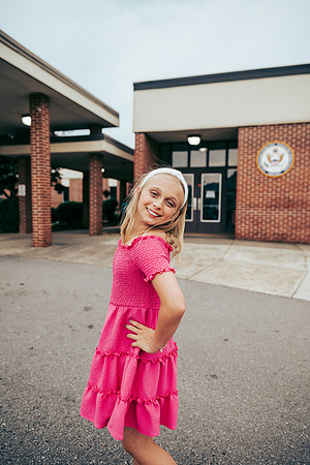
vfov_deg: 73.7
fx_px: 310
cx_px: 155
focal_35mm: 24
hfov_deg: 53.1
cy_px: 232
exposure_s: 1/400
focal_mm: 24
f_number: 2.8
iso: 250
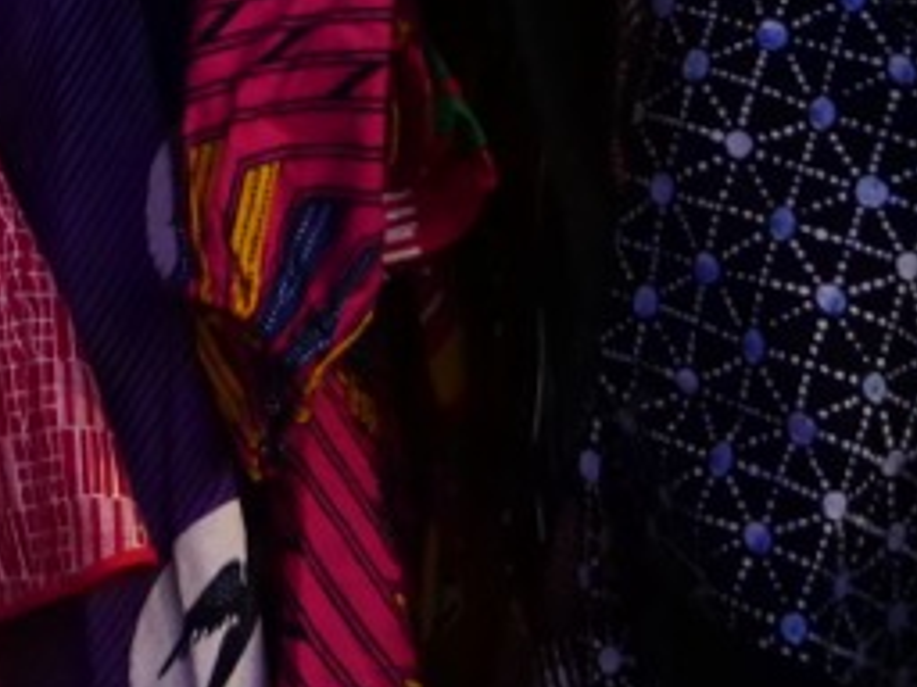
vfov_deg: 9.0
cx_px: -29
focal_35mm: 150
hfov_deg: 13.0
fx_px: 3974
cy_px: -887
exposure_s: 1/50
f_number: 3.1
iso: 3200
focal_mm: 16
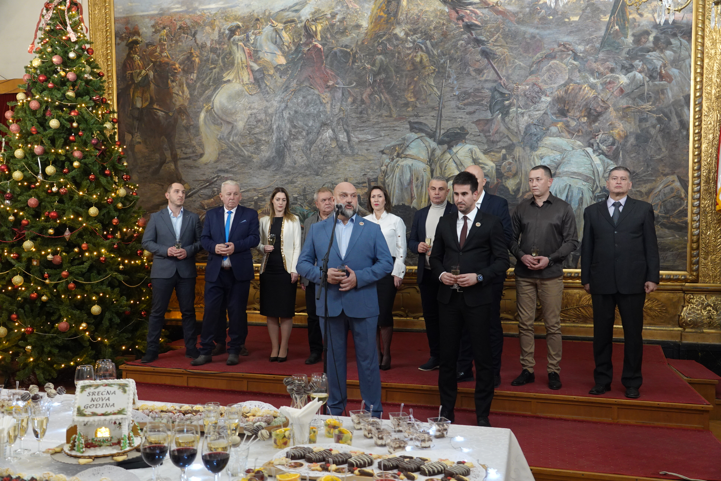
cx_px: 360
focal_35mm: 31
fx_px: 621
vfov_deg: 42.3
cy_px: 240
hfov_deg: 60.3
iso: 800
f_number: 2.8
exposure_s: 1/30
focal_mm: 11.51
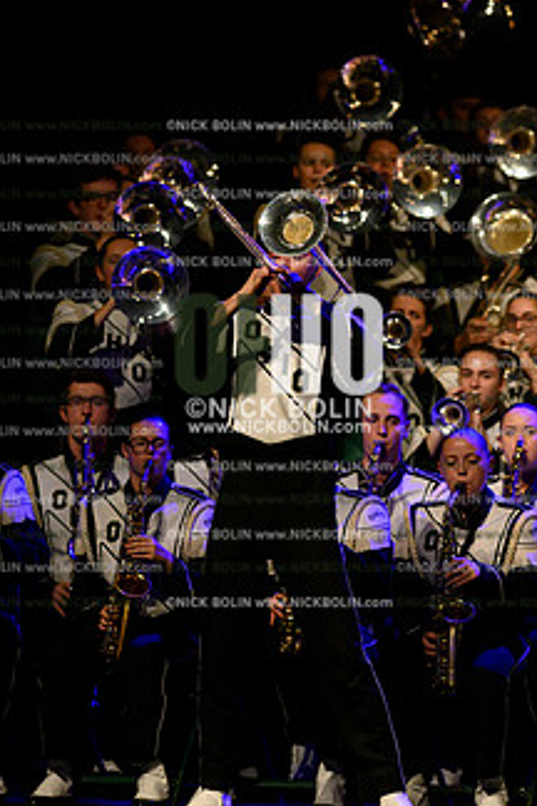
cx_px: 278
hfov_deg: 3.3
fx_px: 9330
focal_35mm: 417
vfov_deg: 4.9
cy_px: 363
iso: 6400
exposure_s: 1/500
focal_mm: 300
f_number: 4
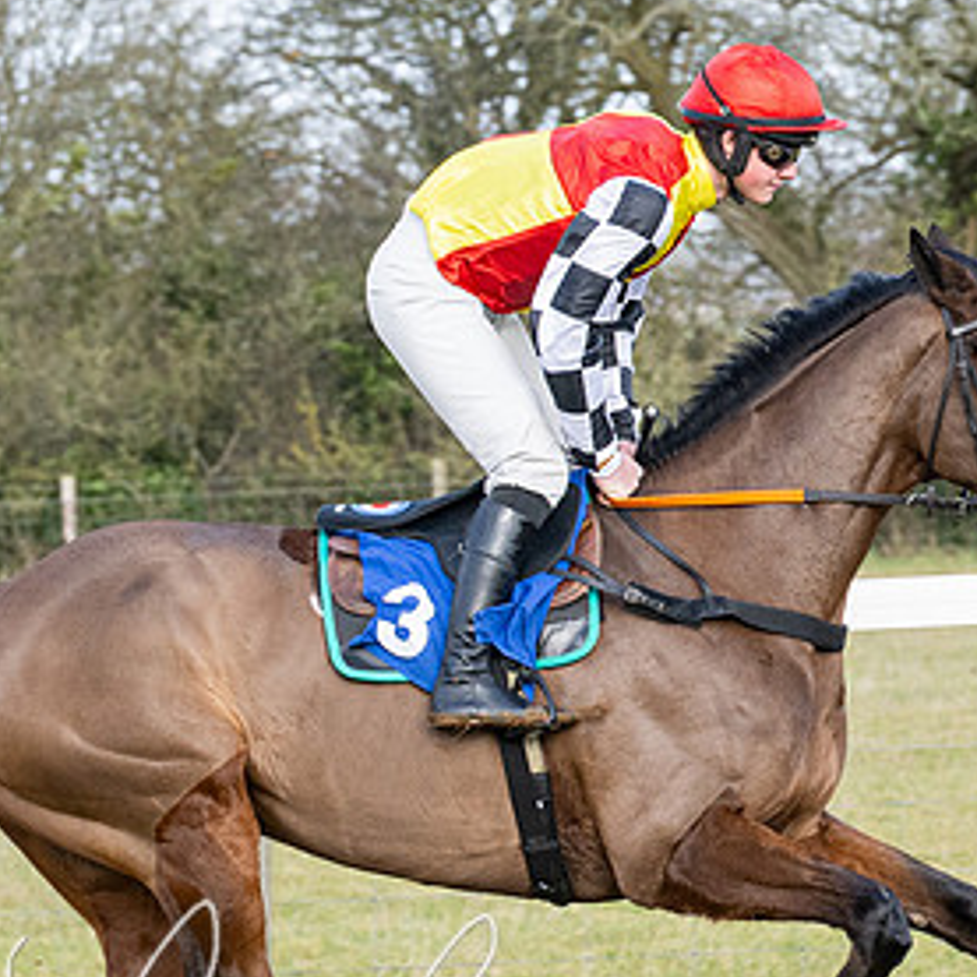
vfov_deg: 4.3
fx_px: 13092
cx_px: 622
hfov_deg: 4.3
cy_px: 857
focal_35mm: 410
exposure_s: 1/800
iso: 400
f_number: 5
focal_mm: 103
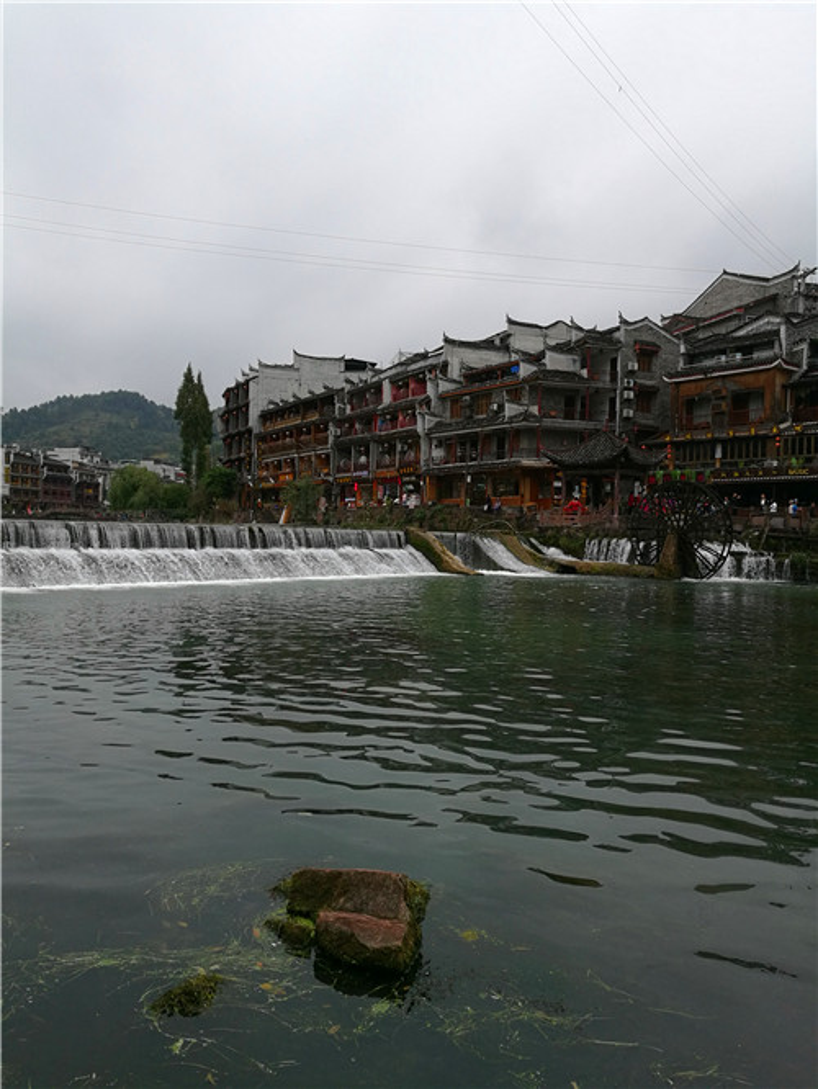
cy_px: 544
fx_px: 850
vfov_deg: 65.3
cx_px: 409
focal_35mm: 27
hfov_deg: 51.4
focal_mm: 4.5
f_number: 2.2
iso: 50
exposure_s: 1/407
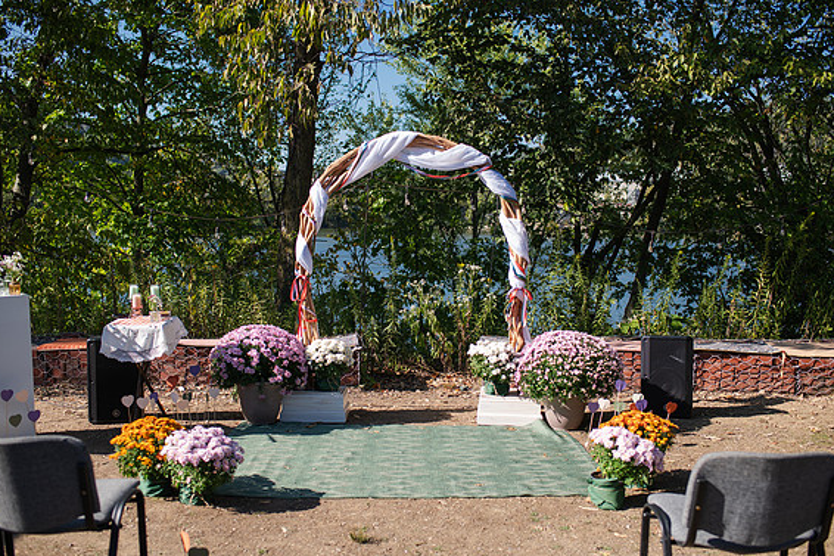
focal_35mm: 37
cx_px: 417
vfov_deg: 35.9
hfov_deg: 51.9
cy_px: 276
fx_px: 857
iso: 160
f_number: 3.2
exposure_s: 1/1250
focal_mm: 35
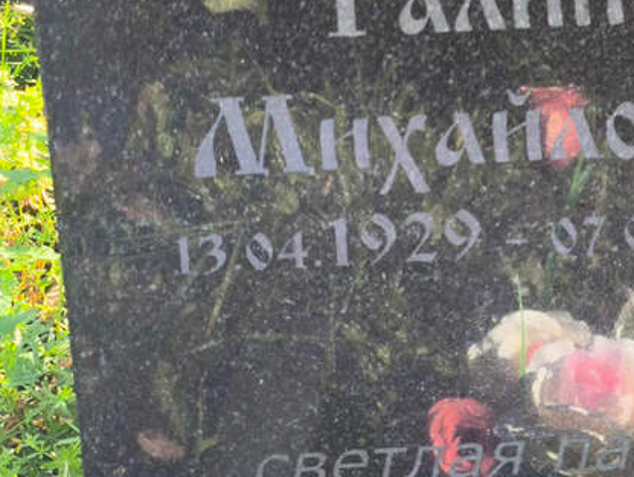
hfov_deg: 20.0
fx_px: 1760
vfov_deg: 15.3
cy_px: 44
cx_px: 578
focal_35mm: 96
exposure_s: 1/242
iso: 50
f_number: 1.7
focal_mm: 4.71
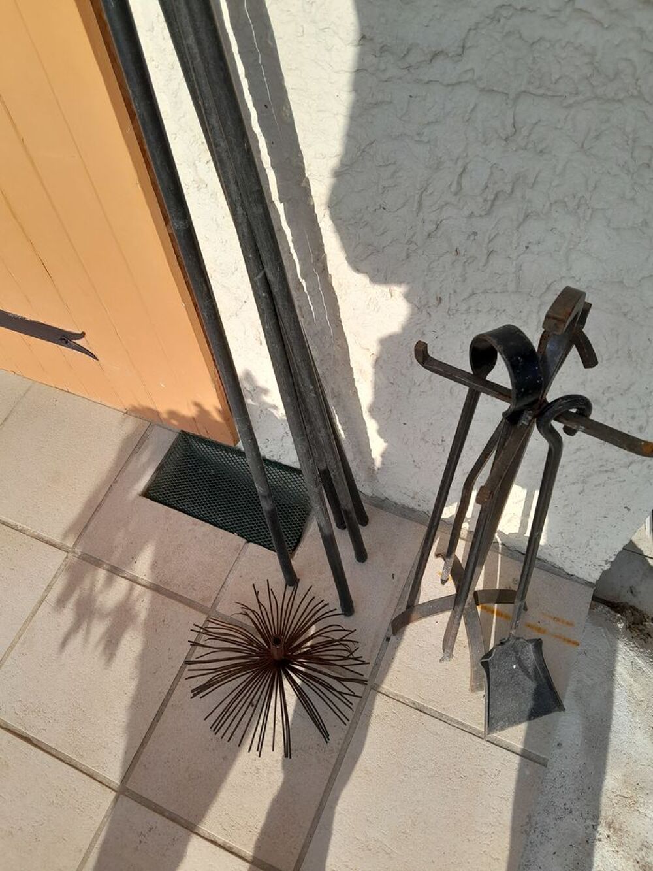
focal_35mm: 26
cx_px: 326
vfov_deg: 67.3
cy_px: 436
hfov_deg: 53.1
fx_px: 654
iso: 40
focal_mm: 3.98
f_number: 1.8
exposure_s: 1/678
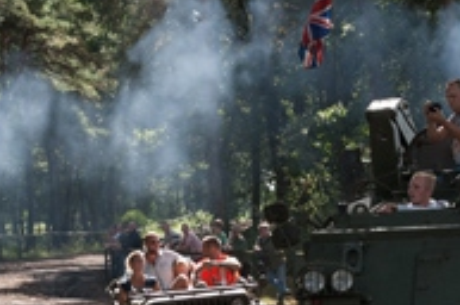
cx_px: 260
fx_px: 1390
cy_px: 197
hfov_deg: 18.8
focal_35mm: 109
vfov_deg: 12.5
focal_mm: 28
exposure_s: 1/640
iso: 400
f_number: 5.6
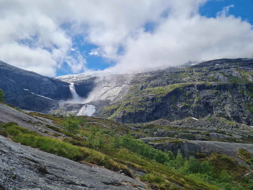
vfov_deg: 53.1
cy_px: 95
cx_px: 126
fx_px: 190
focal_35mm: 26
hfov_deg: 67.3
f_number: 1.8
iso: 50
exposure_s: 1/4688
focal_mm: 5.4
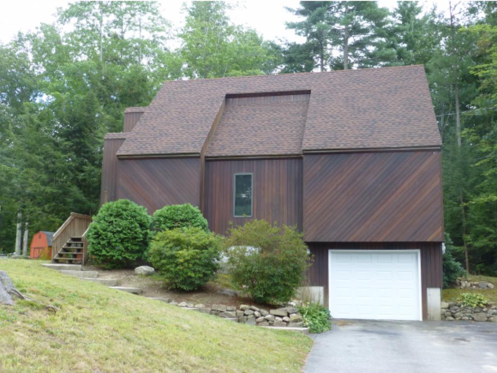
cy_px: 186
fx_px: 560
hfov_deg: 47.8
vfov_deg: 36.8
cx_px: 248
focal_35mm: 39
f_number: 3.9
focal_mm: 6.9
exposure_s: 1/100
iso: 100
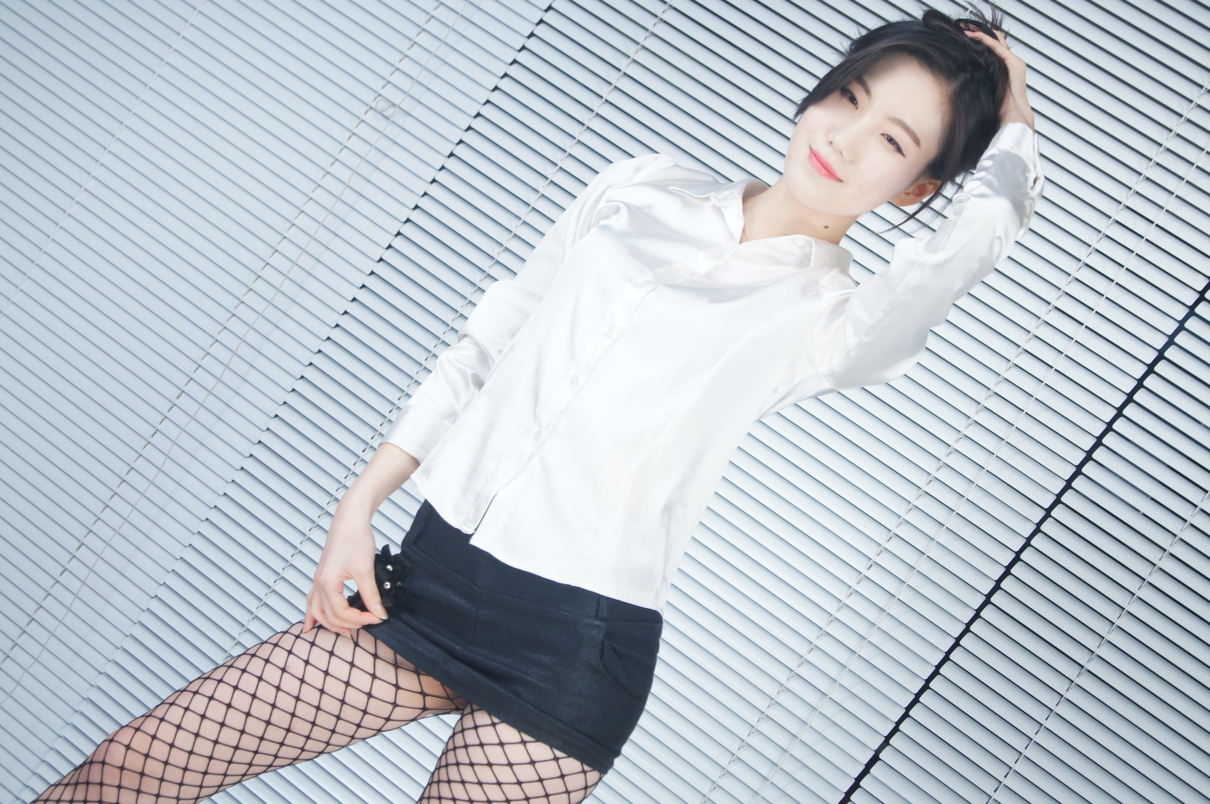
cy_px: 402
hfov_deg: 27.0
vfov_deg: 18.1
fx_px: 2518
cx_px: 605
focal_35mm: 75
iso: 800
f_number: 5.6
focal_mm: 50
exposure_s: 1/125
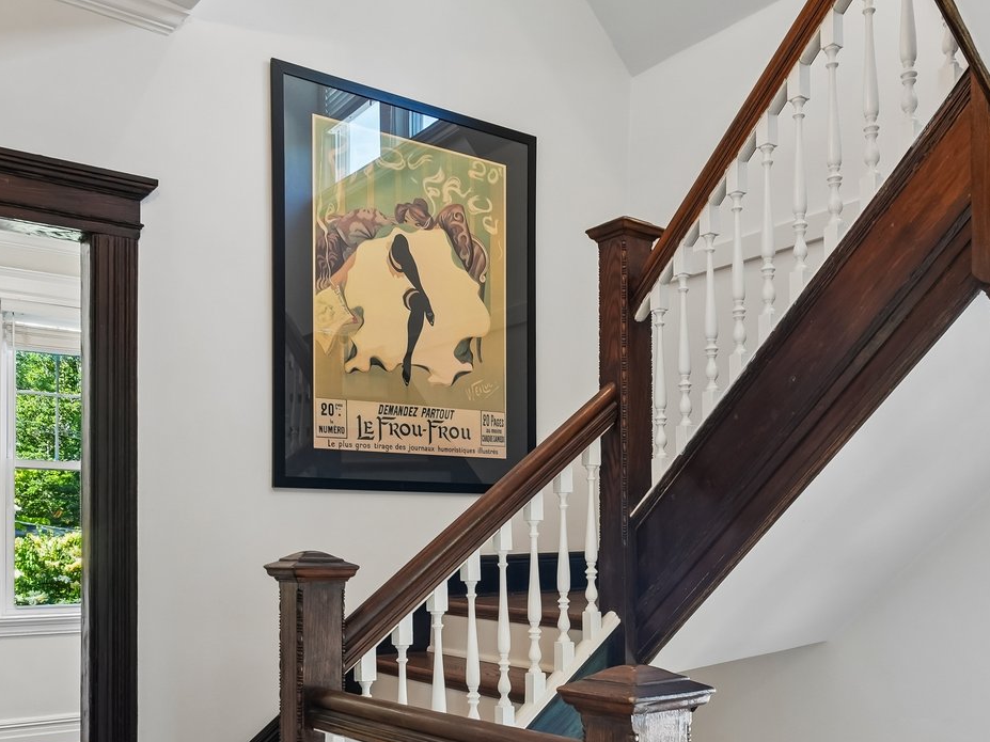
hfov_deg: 53.6
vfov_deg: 40.4
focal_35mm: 34
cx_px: 587
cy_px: 574
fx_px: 972
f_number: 8
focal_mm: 16
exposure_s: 1/5
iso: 400
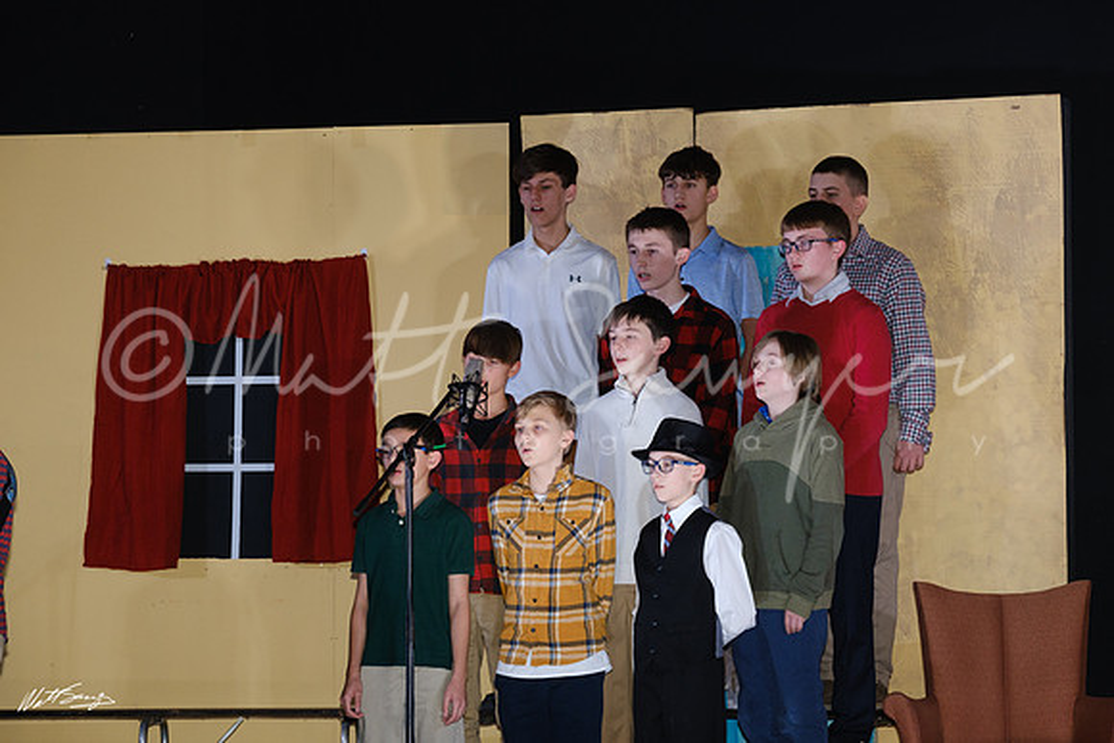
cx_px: 557
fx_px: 4054
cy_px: 372
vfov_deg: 10.5
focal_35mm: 131
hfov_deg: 15.6
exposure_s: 1/125
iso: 1600
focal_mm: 87.1
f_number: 5.6
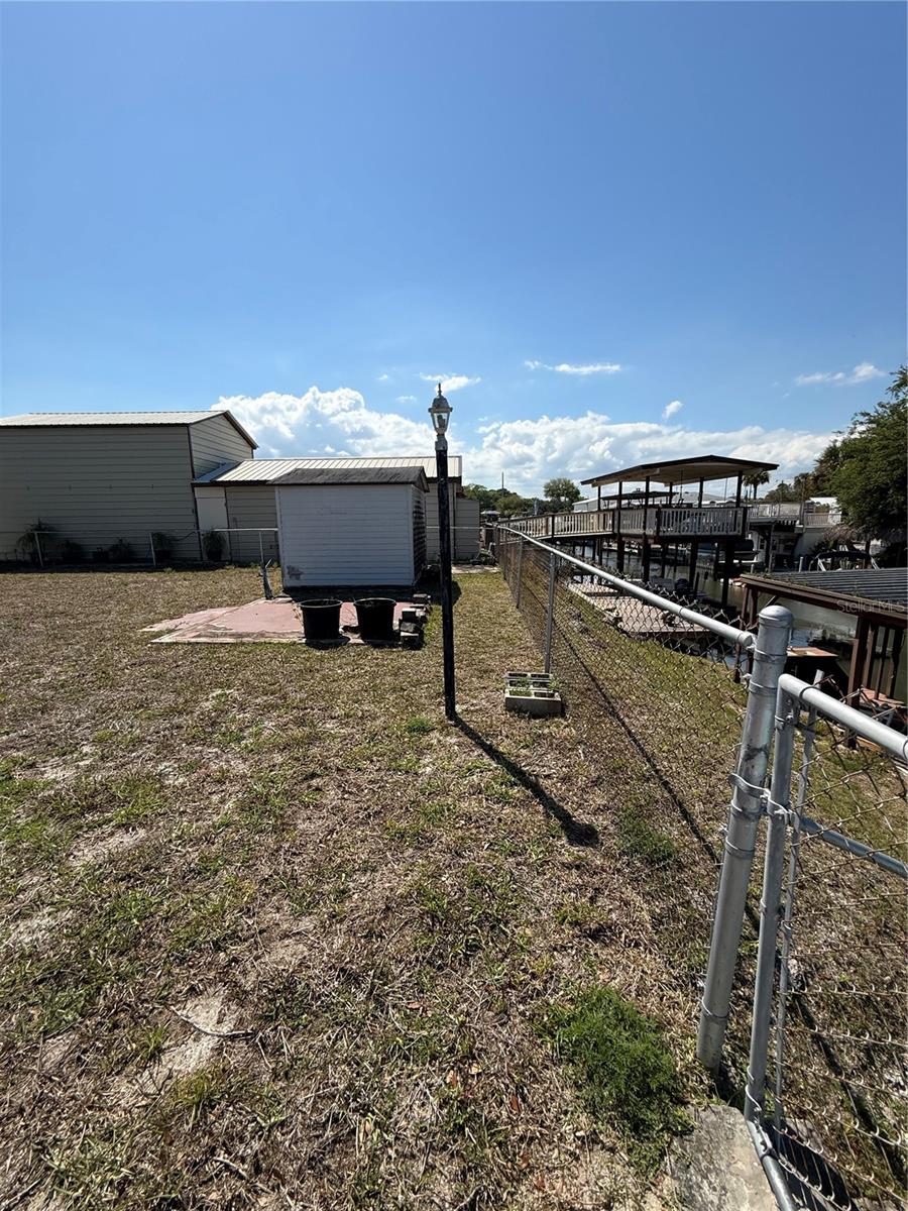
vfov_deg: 102.1
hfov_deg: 85.7
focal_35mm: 14
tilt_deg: -9.9
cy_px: 606
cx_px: 454
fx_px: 490
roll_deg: -0.1
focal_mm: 2.22
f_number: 2.2
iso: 50
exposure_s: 1/3125
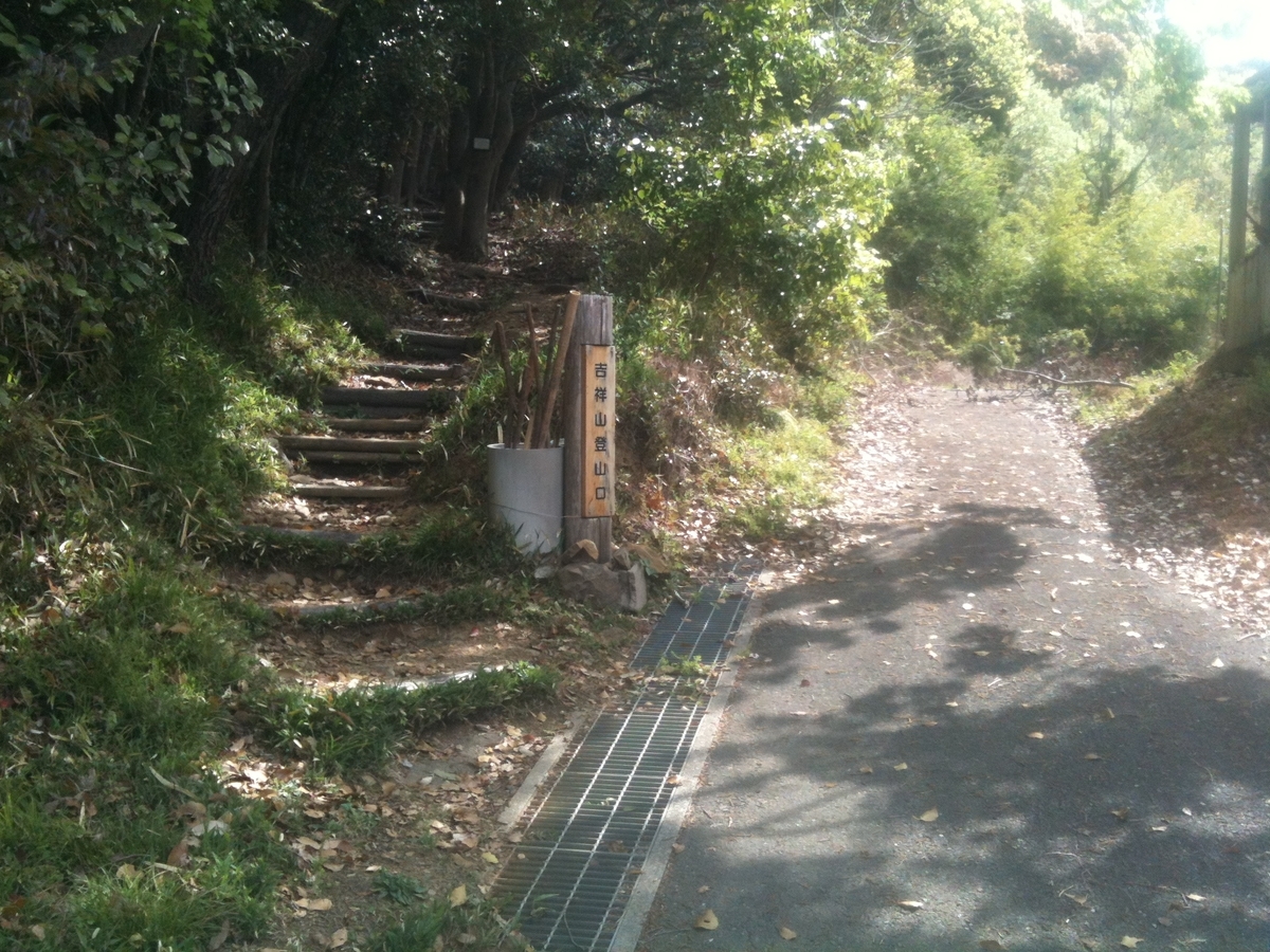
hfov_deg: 52.6
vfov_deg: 40.7
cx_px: 635
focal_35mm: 35
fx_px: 1284
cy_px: 476
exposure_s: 1/282
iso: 64
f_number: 2.8
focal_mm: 3.85
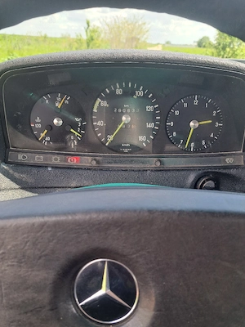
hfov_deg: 56.8
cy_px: 164
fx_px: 226
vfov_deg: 71.6
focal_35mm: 24
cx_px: 122
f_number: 1.8
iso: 50
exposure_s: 1/100
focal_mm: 5.23
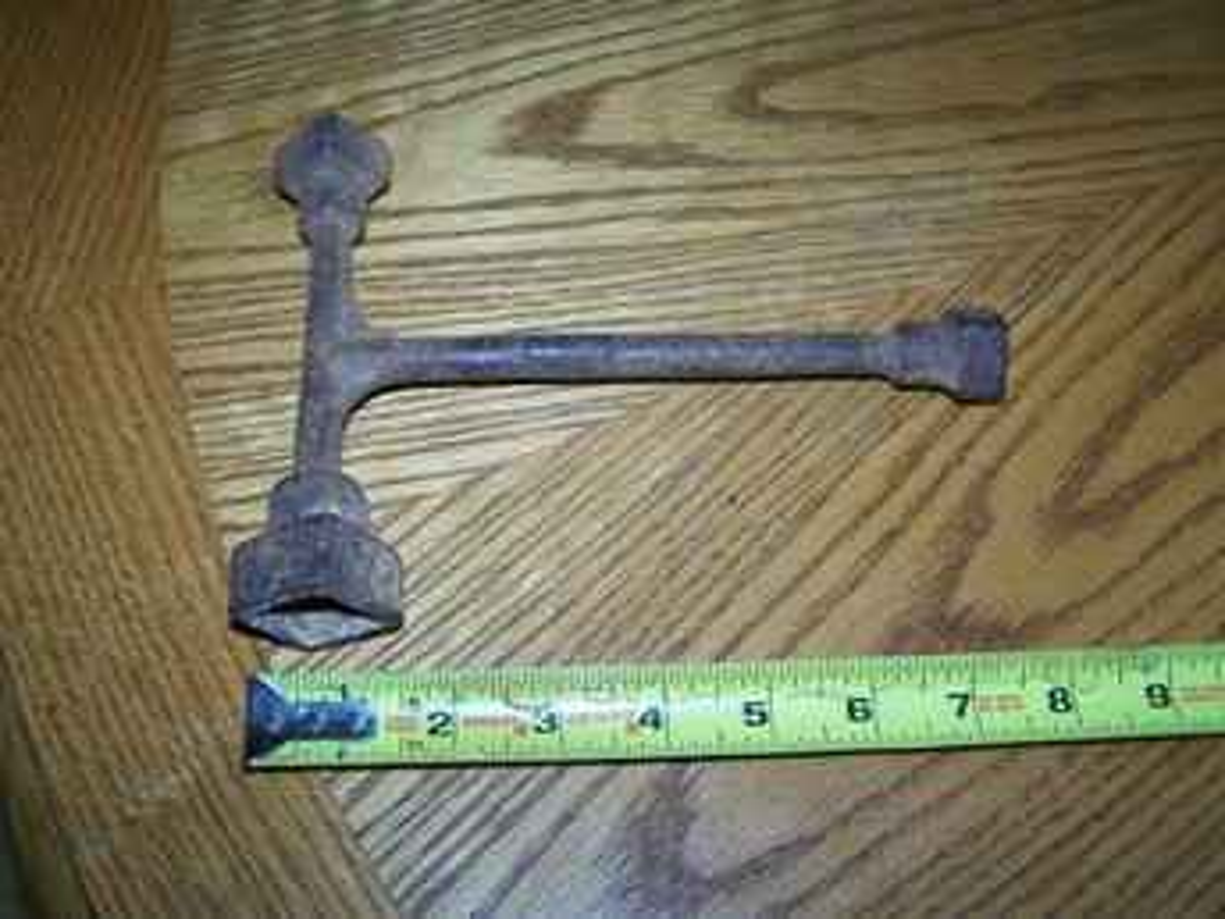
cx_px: 612
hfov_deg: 49.0
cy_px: 460
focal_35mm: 38
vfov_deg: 37.7
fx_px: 1345
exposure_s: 1/60
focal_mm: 6.3
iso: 160
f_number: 2.8
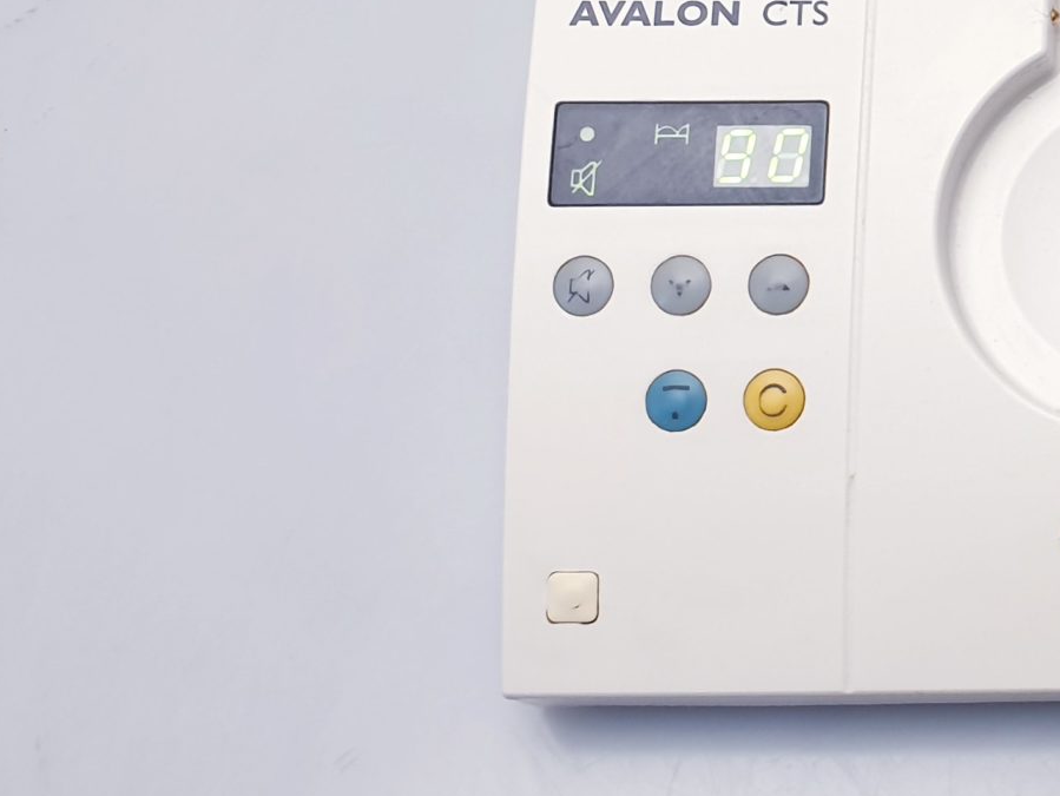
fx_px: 2267
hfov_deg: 23.4
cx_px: 1371
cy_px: 8
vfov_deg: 19.4
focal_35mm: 74
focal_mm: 4.3
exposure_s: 1/100
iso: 80
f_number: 2.4
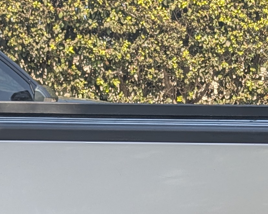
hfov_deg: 16.7
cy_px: 438
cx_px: 122
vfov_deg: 11.9
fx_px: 912
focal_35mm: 115
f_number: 1.68
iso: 19
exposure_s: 1/516
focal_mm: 6.9
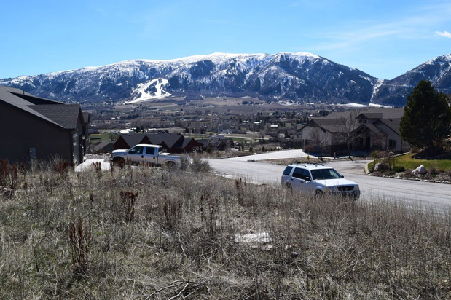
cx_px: 227
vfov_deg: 42.3
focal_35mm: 31
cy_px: 152
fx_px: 388
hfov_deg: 60.3
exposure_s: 1/500
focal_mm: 20
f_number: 11
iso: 250
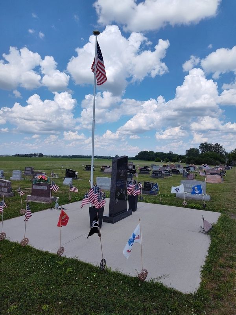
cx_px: 118
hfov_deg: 58.9
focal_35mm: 23
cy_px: 158
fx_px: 209
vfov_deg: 73.9
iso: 100
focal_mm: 5.56
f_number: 1.8
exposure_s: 1/2455
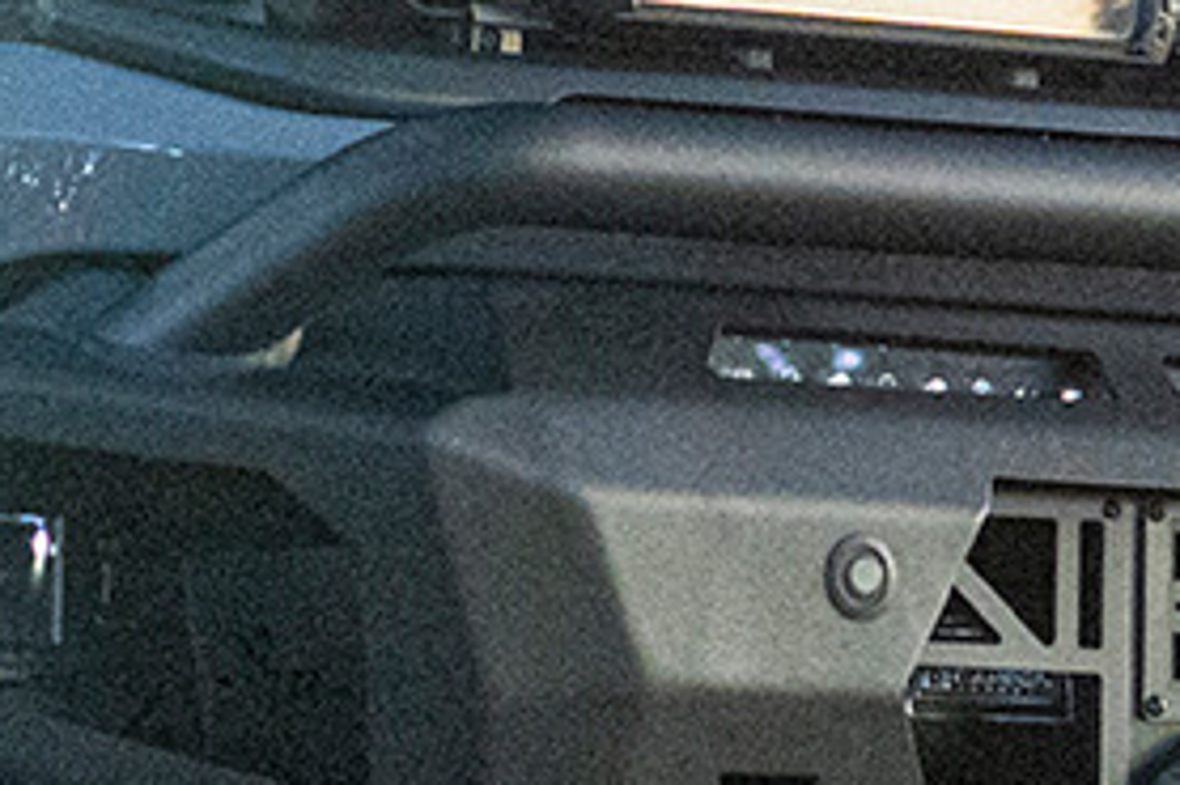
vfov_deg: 6.0
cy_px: 136
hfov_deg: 8.9
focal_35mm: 227
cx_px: -514
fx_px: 7436
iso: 4000
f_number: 2.8
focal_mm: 35
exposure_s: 1/160
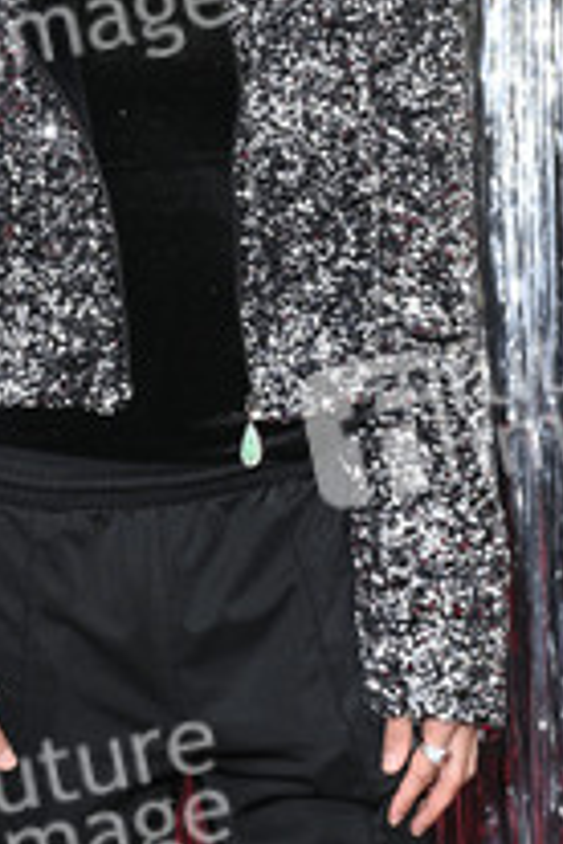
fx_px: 3167
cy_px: 208
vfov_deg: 15.1
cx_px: 139
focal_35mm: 135
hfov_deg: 10.1
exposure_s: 1/250
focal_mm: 70
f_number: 6.3
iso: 500
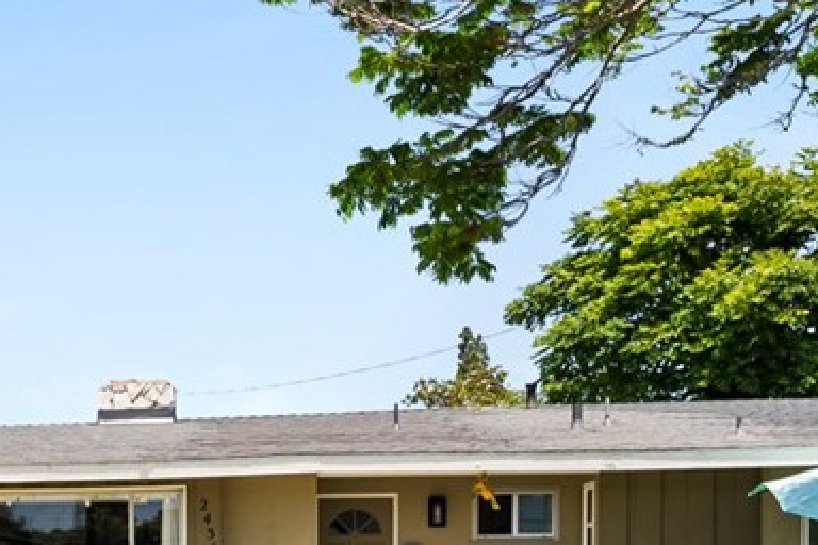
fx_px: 1272
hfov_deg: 30.9
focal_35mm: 56
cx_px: -130
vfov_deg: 22.7
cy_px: 608
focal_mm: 14
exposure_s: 1/100
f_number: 6.3
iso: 125
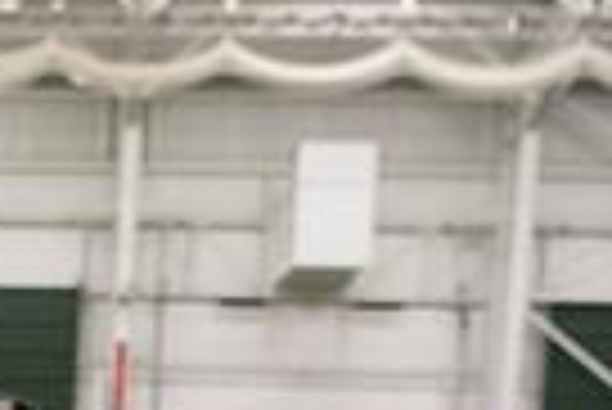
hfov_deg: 18.3
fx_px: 1736
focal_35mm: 102
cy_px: 696
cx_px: -238
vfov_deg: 12.5
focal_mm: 24
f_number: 3.2
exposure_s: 1/320
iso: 3200
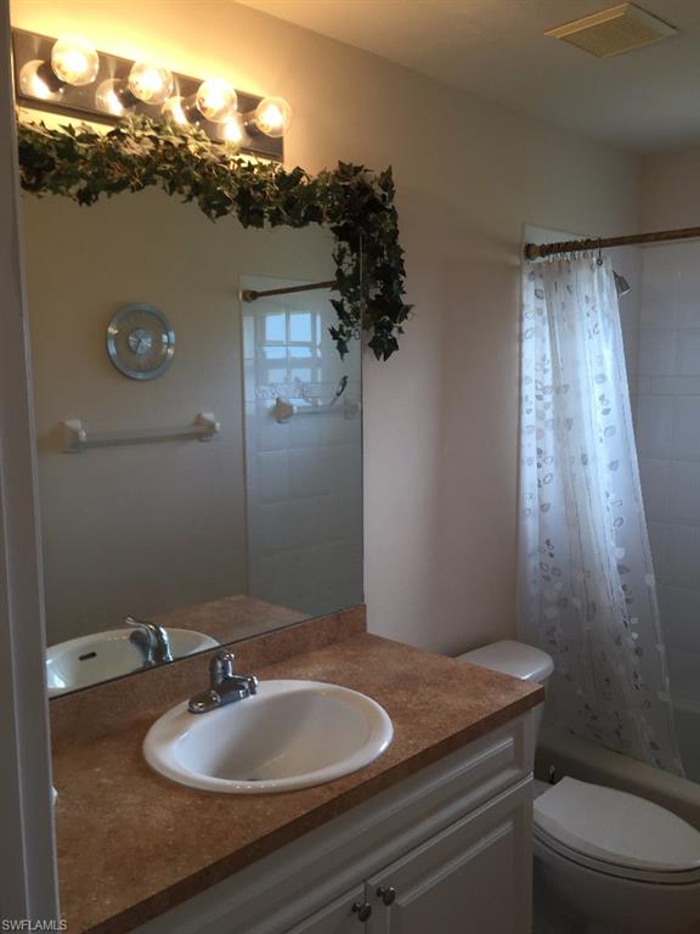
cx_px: 350
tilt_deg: -6.7
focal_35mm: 29
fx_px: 782
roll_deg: -0.1
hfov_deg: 48.2
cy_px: 467
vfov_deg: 61.7
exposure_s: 1/60
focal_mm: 4.15
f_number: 2.2
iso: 32
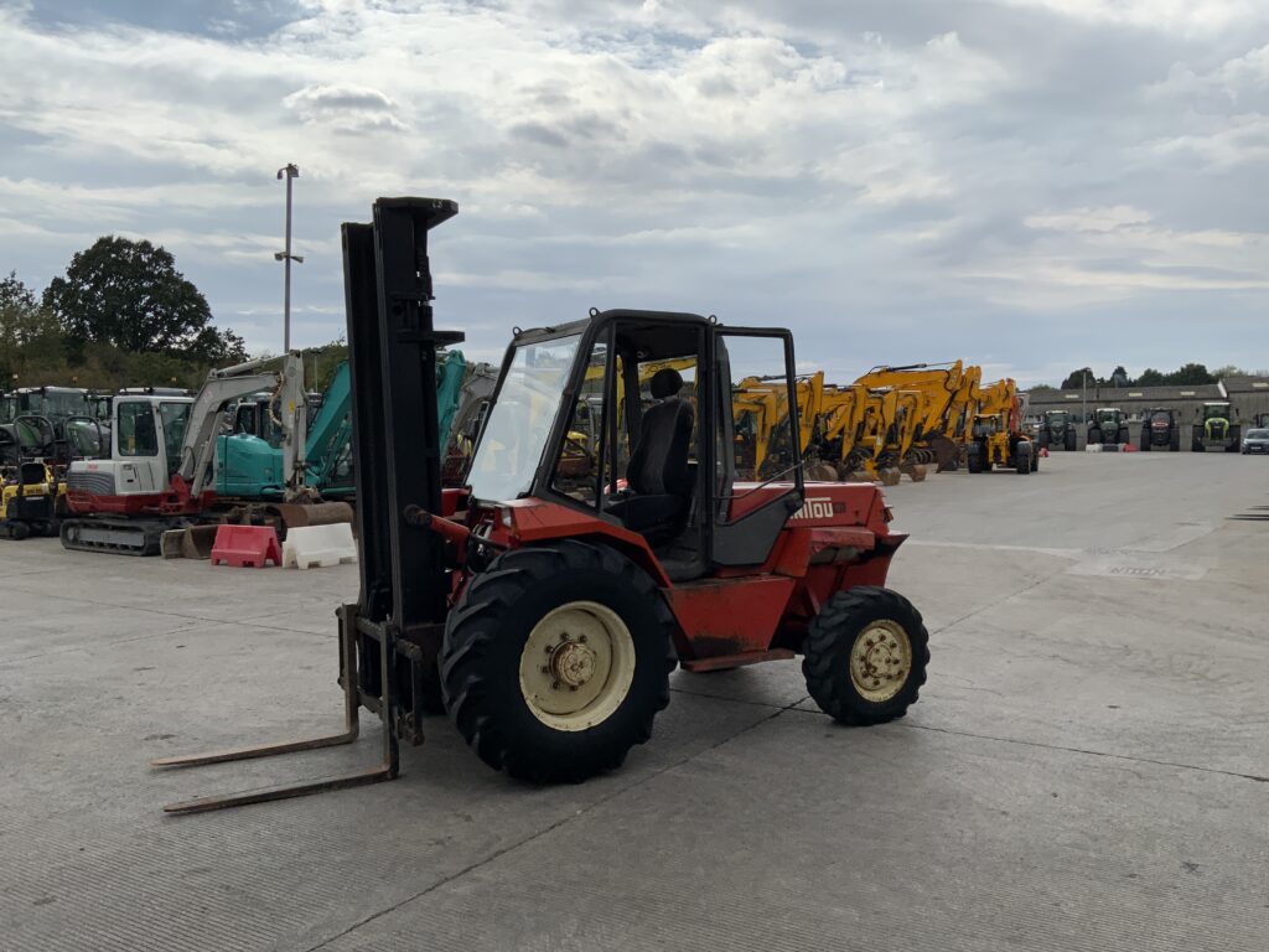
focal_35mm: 29
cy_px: 476
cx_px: 634
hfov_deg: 61.7
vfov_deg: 48.2
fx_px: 1063
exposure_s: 1/4065
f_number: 1.8
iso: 16
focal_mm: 3
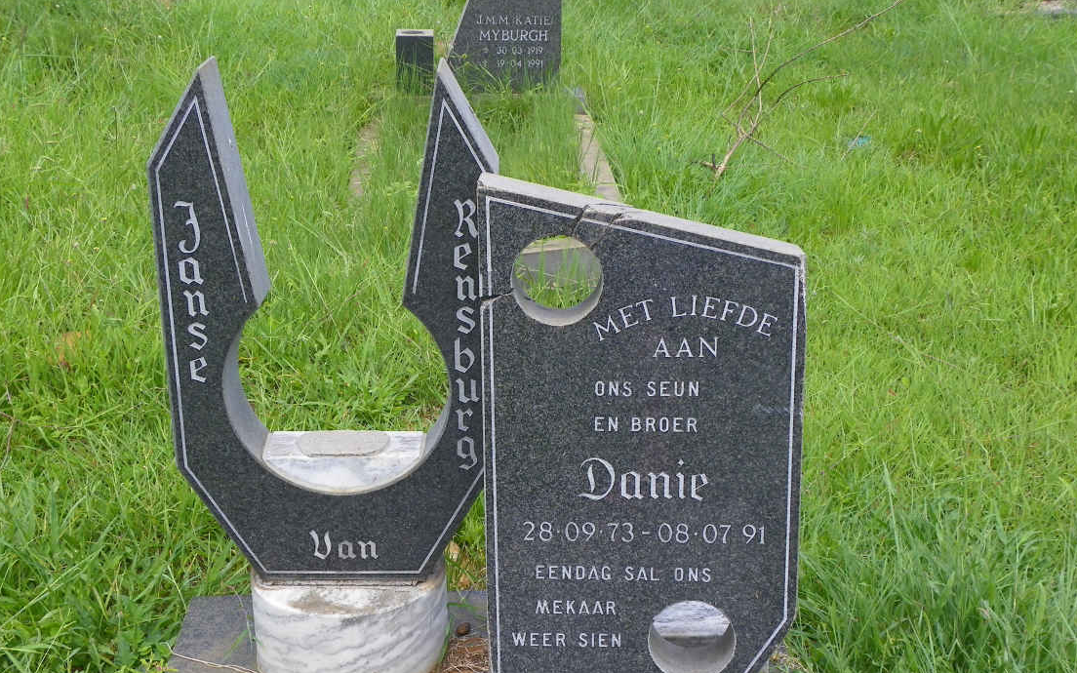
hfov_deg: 38.2
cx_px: 504
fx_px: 1556
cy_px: 421
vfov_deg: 24.3
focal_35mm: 53
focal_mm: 8.2
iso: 64
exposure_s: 1/160
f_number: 4
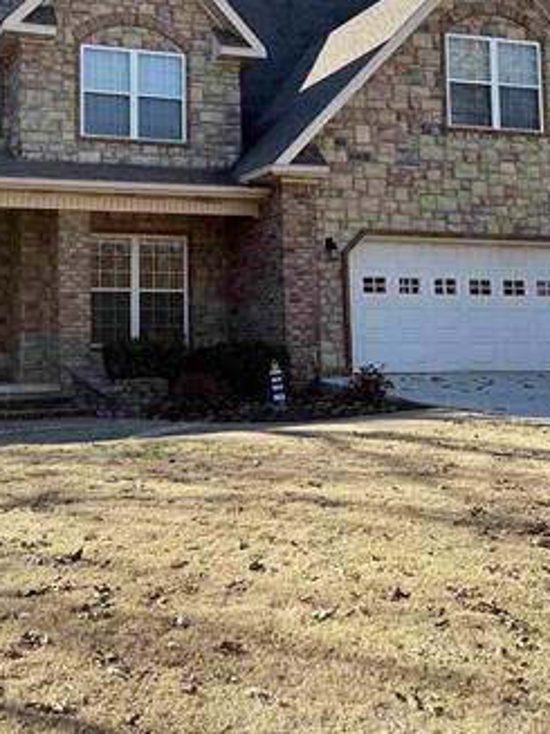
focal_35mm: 47
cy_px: 251
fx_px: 996
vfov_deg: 40.0
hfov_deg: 30.6
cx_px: 168
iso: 100
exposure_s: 1/2299
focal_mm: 6.76
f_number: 1.78
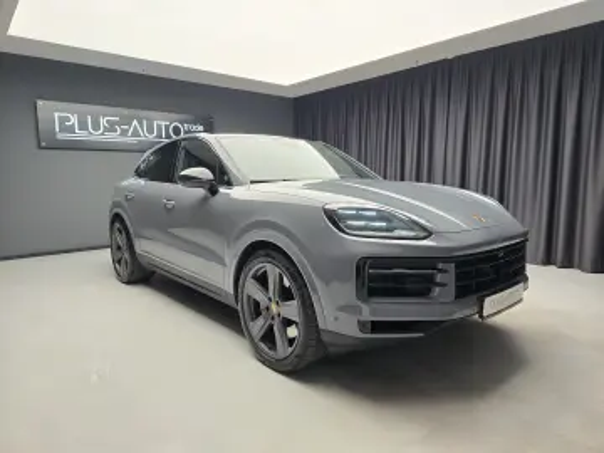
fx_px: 401
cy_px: 226
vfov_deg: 58.9
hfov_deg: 73.9
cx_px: 302
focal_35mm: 23
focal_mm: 6.3
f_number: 1.7
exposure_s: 1/180
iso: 200
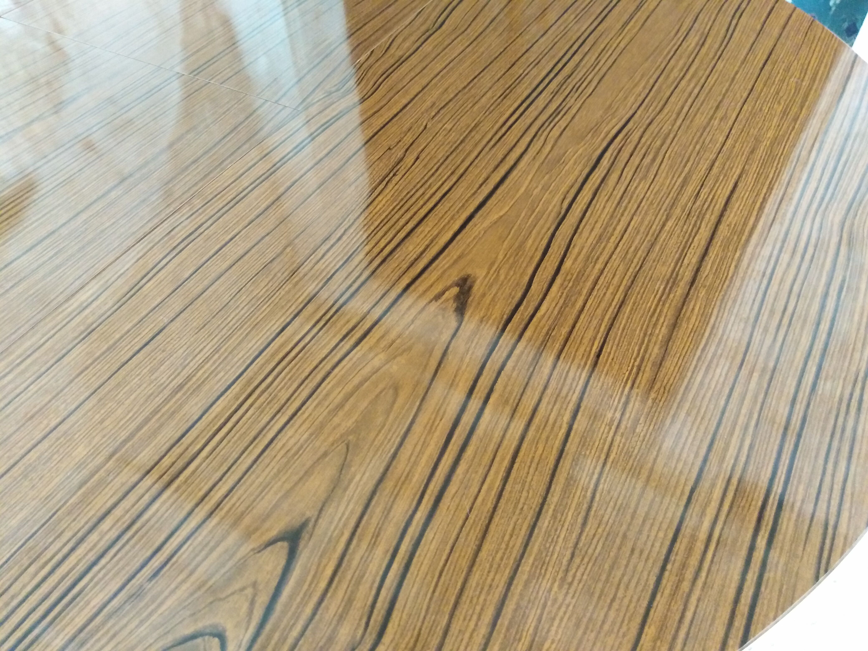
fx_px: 627
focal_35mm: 25
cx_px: 434
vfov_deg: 54.9
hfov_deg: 69.4
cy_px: 326
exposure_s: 1/20
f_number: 2.2
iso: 691
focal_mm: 3.46
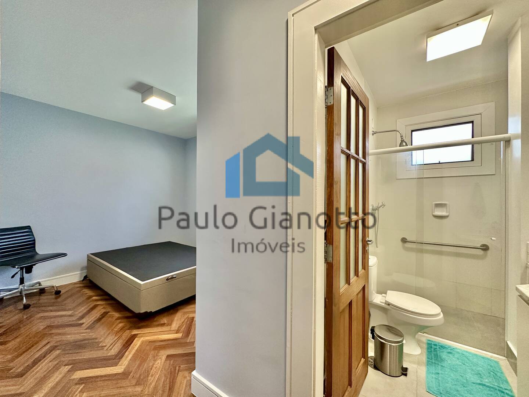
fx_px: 214
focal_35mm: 14
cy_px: 198
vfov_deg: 85.7
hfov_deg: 102.1
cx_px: 264
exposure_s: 1/120
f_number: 2.2
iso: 250
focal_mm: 2.22
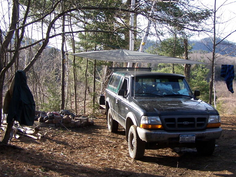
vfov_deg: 29.1
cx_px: 138
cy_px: 80
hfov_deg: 38.1
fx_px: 341
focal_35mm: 50
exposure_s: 1/200
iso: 80
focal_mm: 6.3
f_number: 2.8
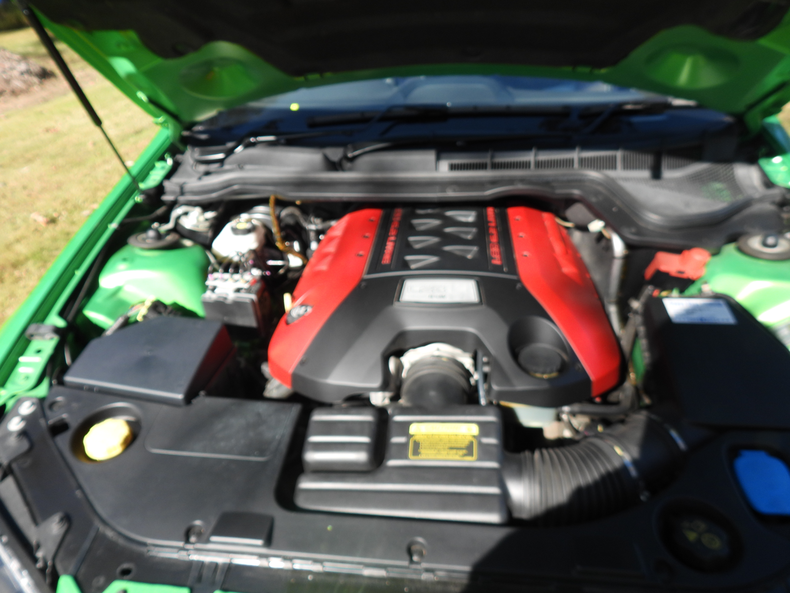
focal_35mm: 24
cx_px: 395
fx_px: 548
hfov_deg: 71.6
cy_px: 296
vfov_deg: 56.8
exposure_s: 1/500
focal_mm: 4.3
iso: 100
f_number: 2.8
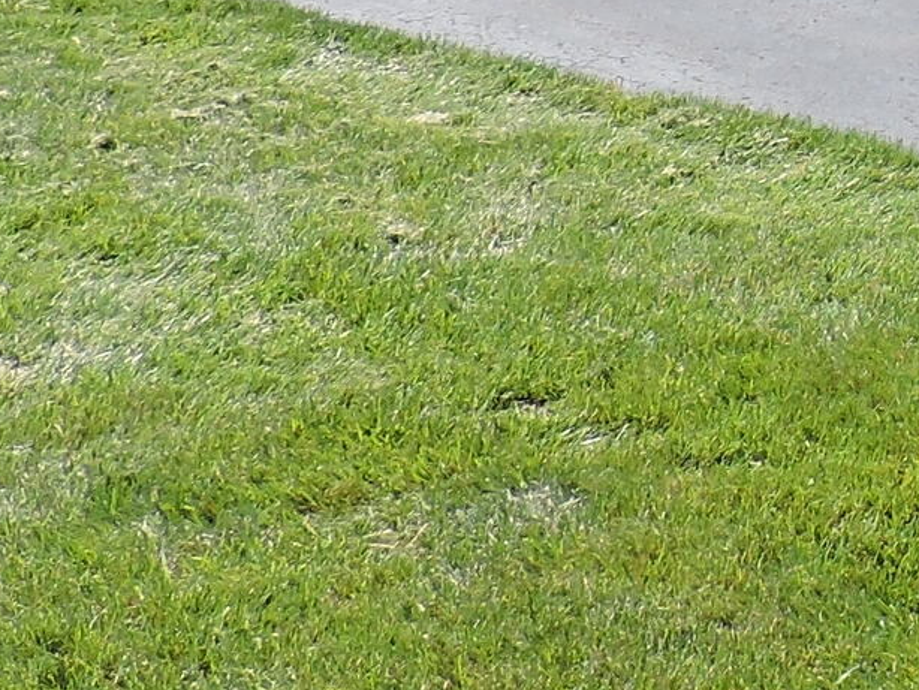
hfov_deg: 14.7
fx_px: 3187
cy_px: -446
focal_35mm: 120
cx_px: 1557
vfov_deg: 11.7
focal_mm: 4.3
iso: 100
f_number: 3
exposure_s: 1/640
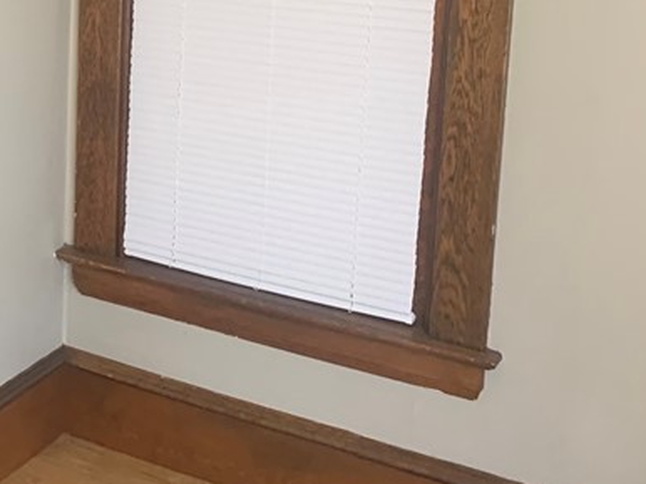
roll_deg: +0.5
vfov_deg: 20.6
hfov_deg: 26.1
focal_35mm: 69
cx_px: -57
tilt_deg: -8.1
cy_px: 0
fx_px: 1287
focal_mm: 4.25
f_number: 1.8
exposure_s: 1/60
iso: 250
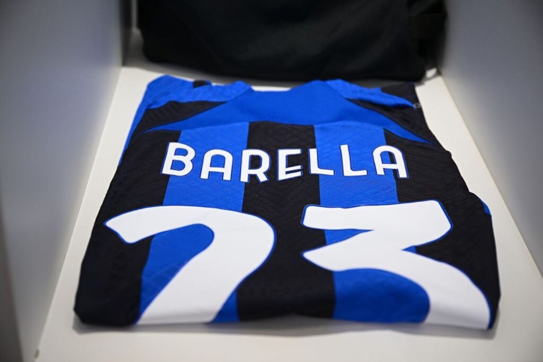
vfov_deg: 27.5
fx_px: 739
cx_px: 272
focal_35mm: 49
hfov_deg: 40.3
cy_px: 181
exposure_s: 1/200
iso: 1250
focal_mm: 49
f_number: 3.5
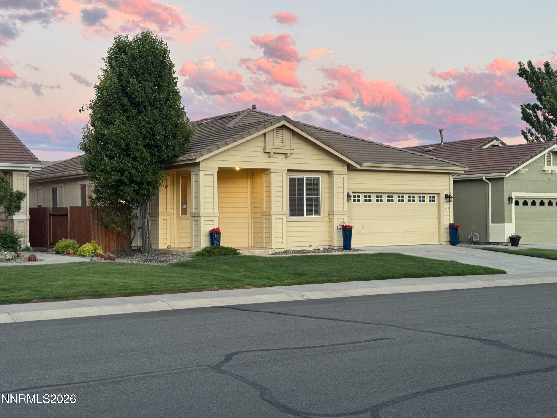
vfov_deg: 30.3
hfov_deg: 39.7
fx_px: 772
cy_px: 209
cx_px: 278
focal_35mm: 48
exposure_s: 1/80
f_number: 1.8
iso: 100
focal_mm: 6.76
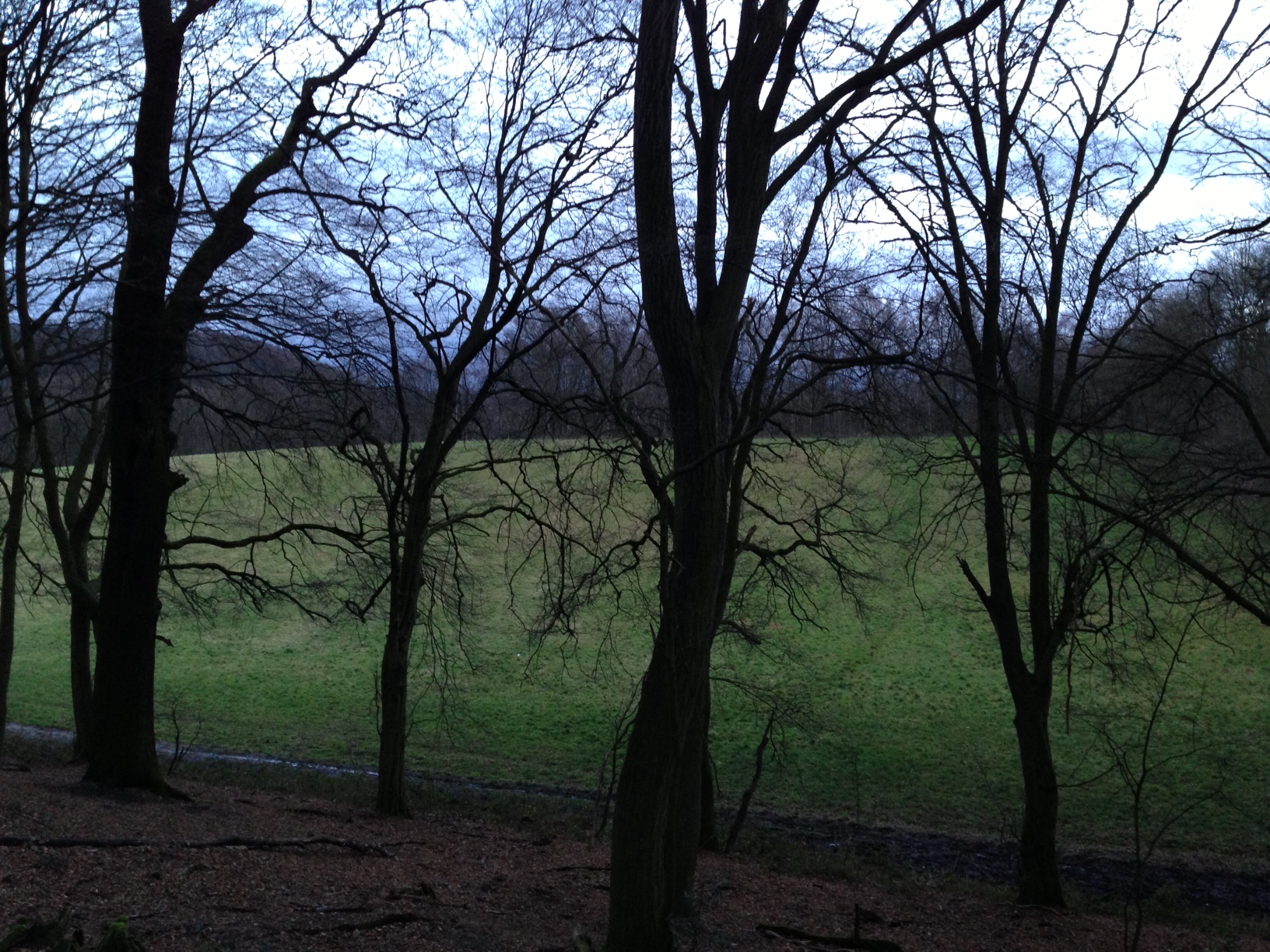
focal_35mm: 33
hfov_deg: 55.4
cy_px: 476
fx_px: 1211
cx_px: 635
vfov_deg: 42.9
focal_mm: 4.13
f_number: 2.4
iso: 160
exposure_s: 1/20
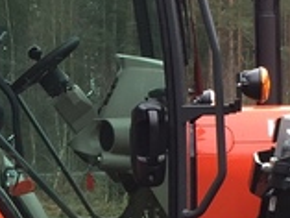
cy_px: 248
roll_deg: +0.9
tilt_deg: -3.0
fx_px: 1241
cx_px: 61
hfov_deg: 13.3
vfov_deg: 9.9
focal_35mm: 148
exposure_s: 1/40
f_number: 2.2
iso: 32
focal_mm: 4.15
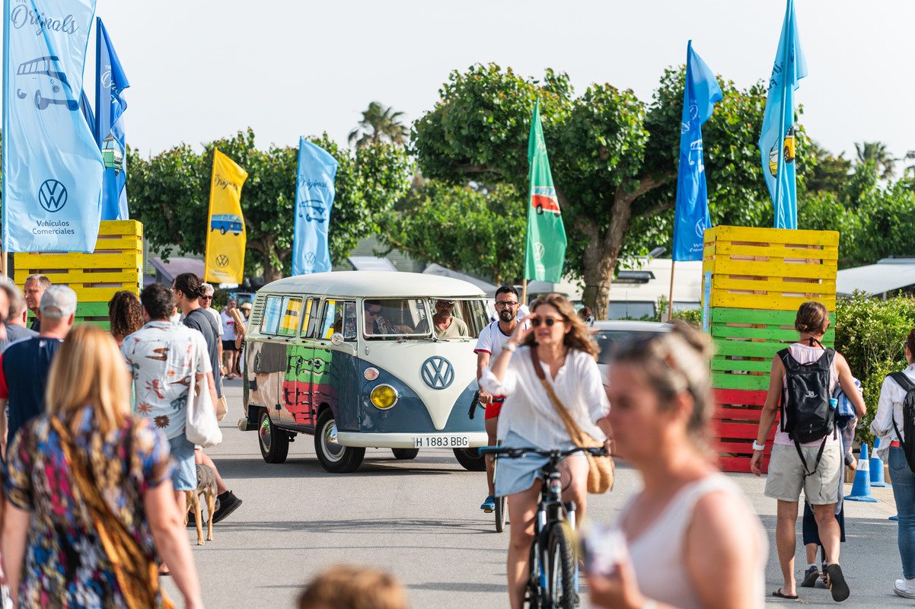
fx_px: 3429
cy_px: 304
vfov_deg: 10.1
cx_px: 458
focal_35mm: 135
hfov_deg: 15.2
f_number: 4
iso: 100
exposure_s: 1/500
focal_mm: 135
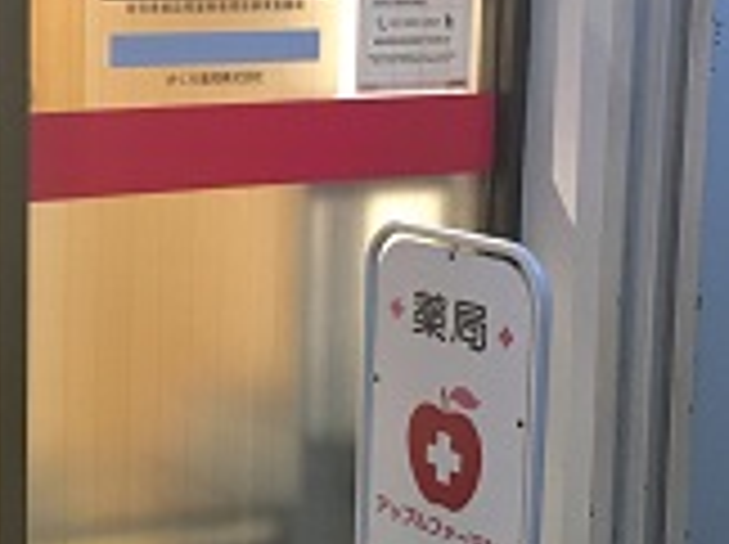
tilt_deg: -7.4
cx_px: -4
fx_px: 1808
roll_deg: +1.7
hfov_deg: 21.9
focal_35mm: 86
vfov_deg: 17.1
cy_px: 220
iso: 50
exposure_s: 1/33
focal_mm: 4.15
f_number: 2.2
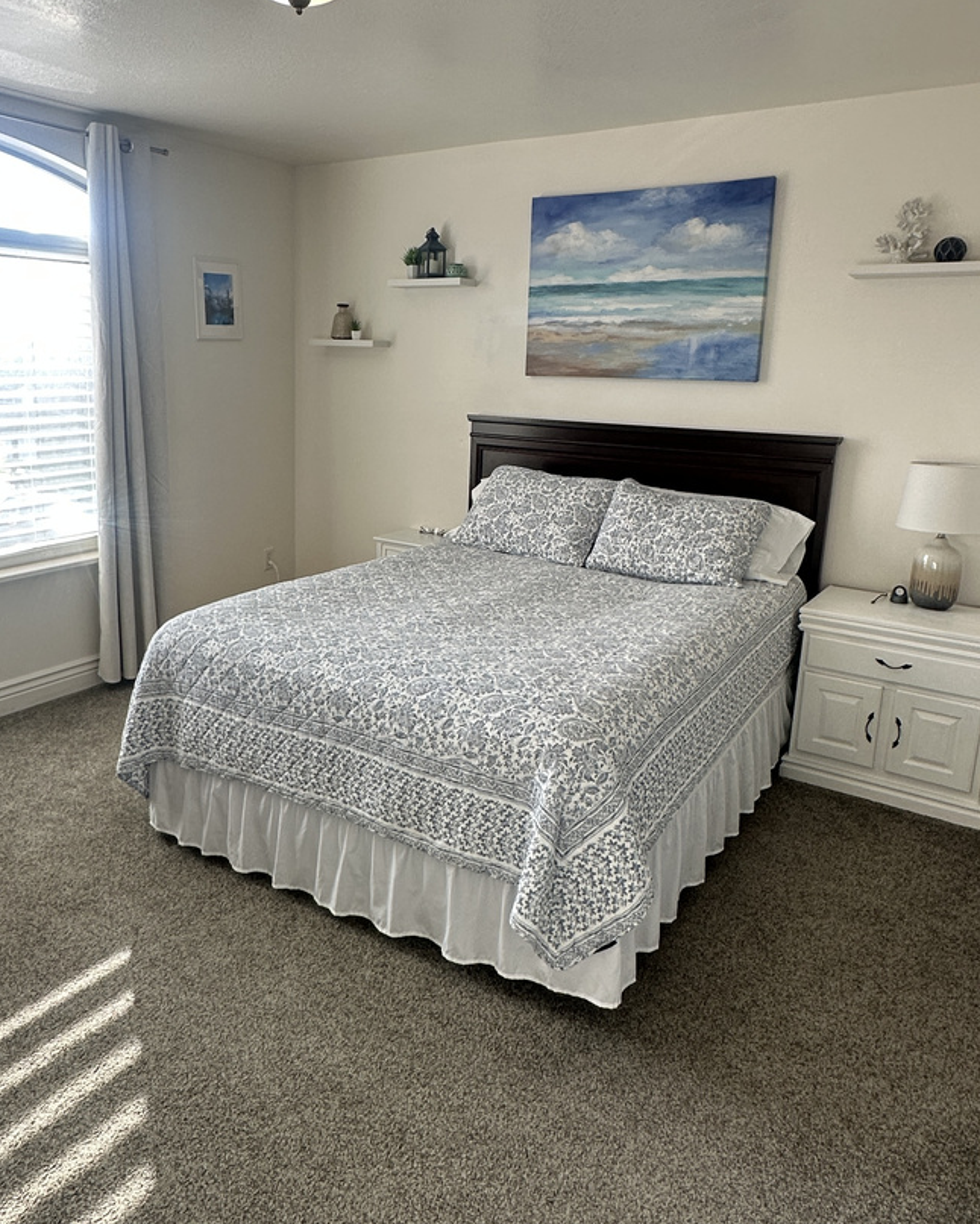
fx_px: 942
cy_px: 555
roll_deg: -2.0
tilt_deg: -12.9
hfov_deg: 54.6
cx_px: 397
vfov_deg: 65.9
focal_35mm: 26
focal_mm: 2.22
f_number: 2.2
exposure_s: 1/120
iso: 125
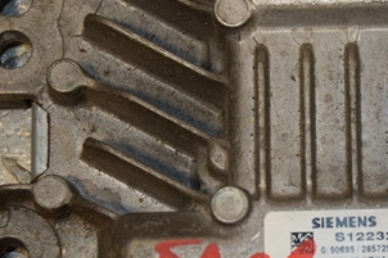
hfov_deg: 10.4
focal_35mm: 197
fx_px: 2122
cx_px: 389
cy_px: 136
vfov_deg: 7.0
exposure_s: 1/200
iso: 800
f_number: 5.3
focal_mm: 62
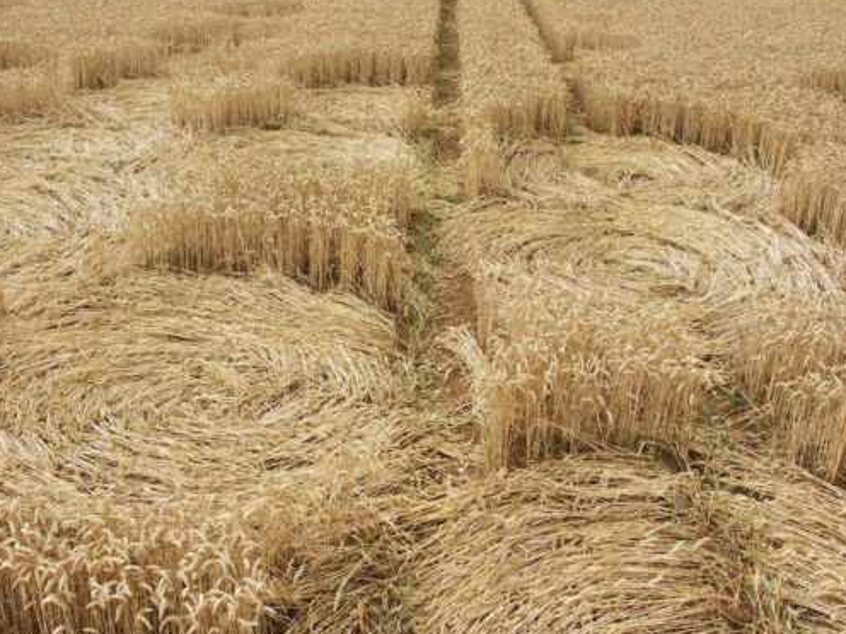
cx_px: 348
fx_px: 978
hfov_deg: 46.6
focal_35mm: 40
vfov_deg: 36.0
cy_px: 332
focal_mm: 8
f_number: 5
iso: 50
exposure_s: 1/200
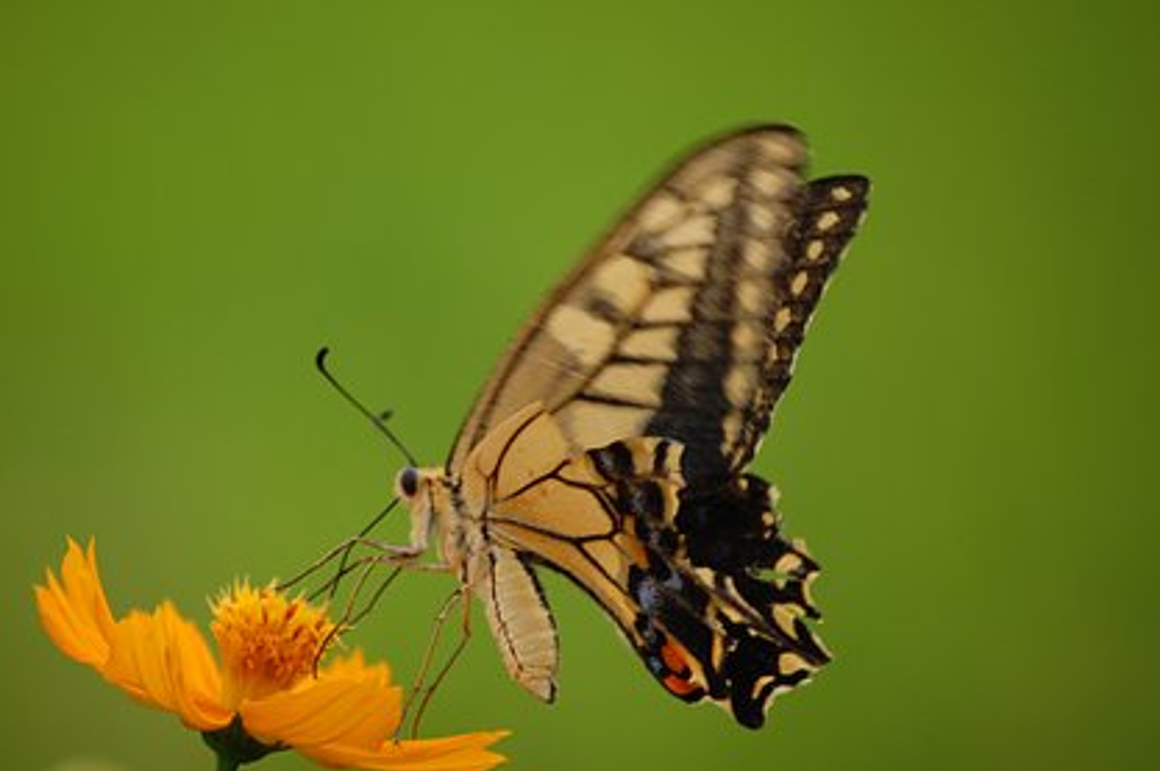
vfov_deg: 3.7
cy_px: 429
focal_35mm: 368
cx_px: 495
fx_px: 11844
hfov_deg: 5.6
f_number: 5.6
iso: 200
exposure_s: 1/200
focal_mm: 200
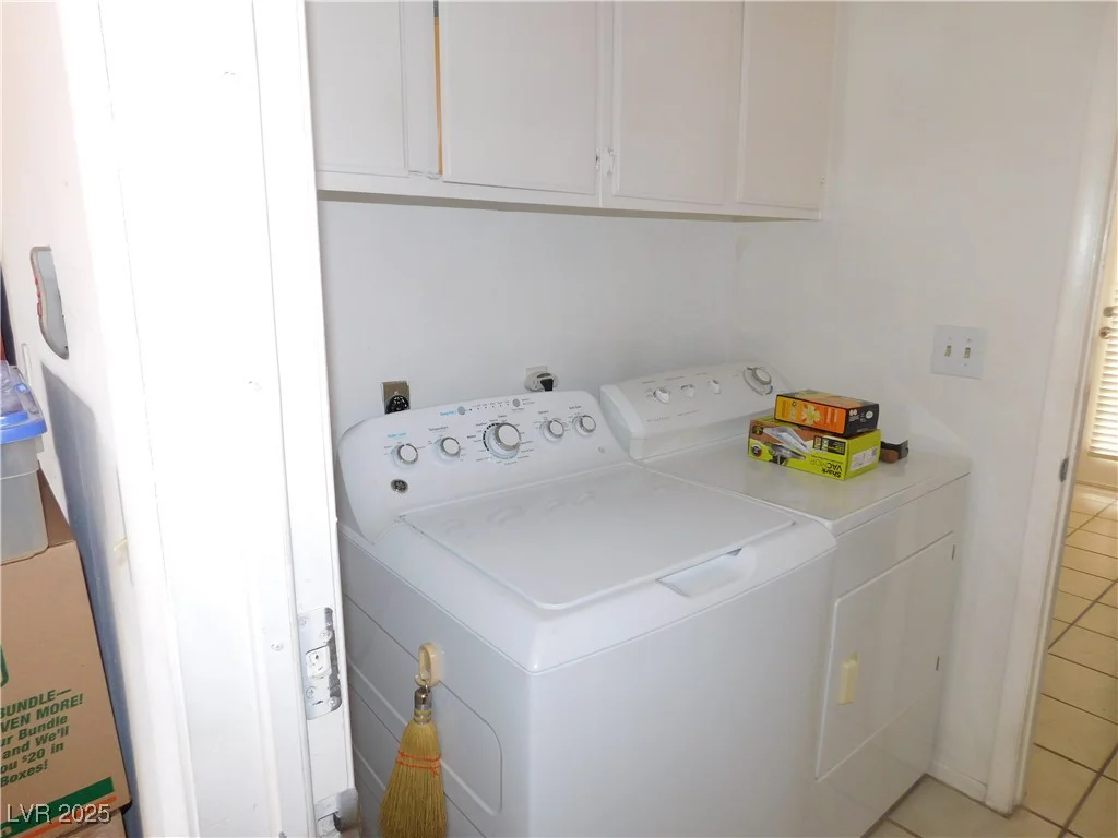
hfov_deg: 73.9
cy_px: 419
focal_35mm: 23
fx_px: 743
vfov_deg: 58.9
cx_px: 559
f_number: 3
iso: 200
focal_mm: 4
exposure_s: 1/30
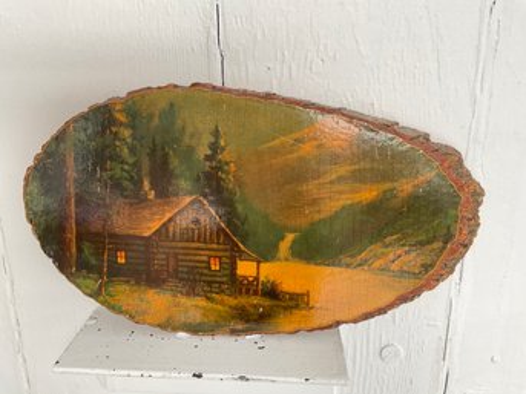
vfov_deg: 48.2
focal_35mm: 29
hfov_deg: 61.7
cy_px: 197
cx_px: 263
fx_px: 441
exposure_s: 1/86
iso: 64
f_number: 1.8
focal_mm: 3
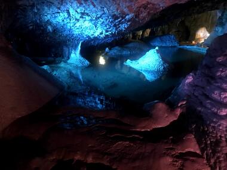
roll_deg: -0.4
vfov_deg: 49.7
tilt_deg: -18.8
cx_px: 114
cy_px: 85
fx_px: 184
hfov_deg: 63.4
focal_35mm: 28
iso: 125
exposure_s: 1/4
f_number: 1.8
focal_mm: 3.99
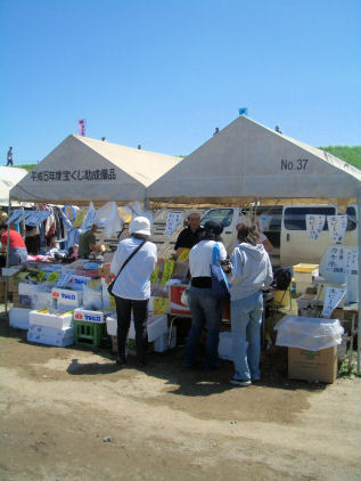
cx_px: 180
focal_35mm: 35
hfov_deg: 40.7
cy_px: 240
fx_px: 486
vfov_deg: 52.6
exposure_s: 1/800
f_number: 4.3
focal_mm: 5.8
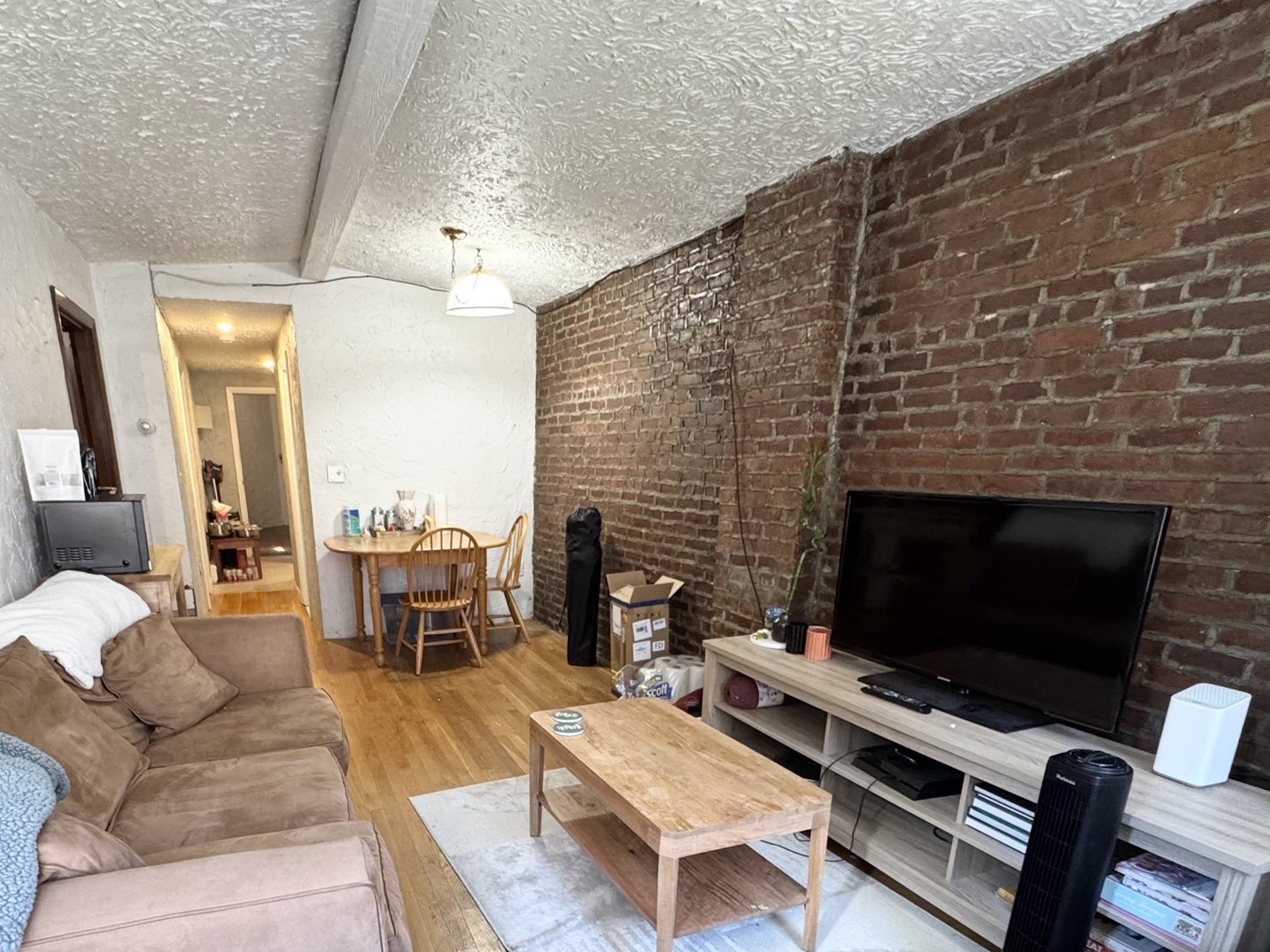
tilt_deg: -19.0
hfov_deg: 81.0
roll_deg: +0.2
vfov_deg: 63.3
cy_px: 677
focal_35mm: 20
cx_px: 525
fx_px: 734
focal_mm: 2.22
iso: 500
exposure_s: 1/60
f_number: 2.2
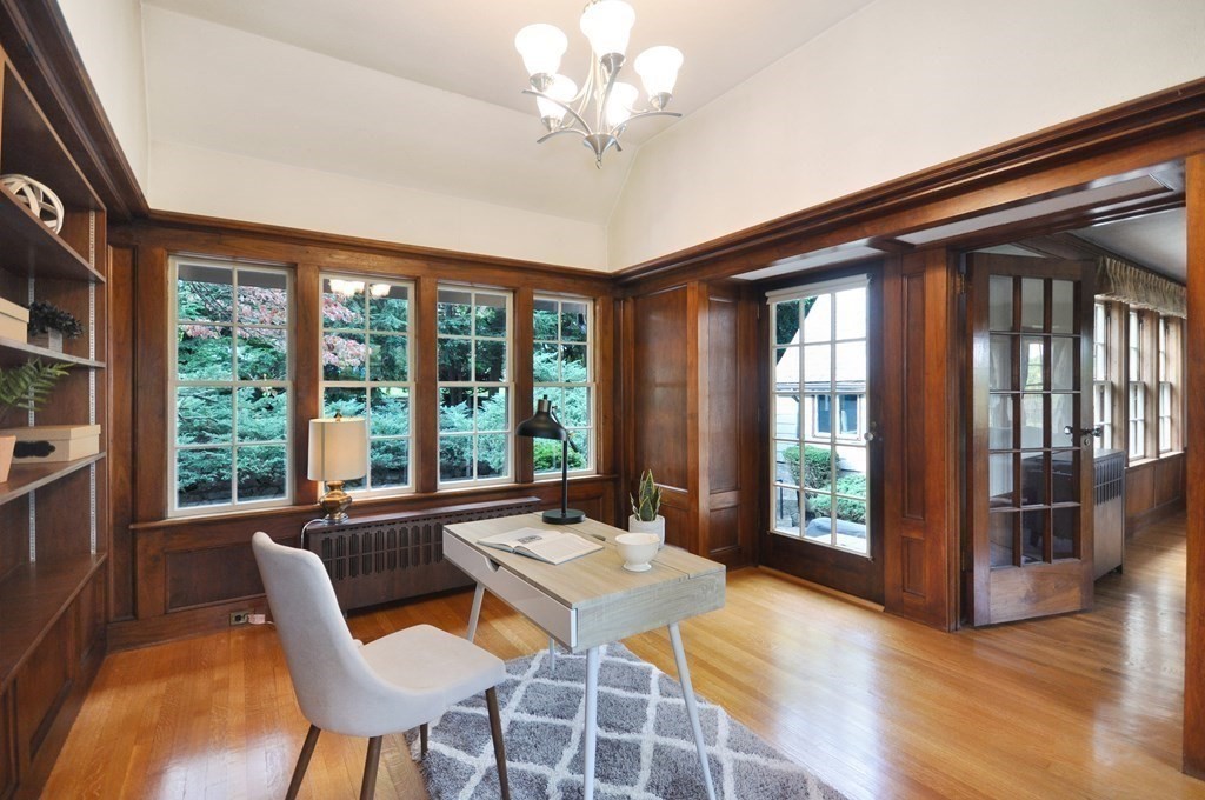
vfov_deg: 77.2
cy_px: 400
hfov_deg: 100.5
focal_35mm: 15
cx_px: 602
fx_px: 501
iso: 640
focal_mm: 10
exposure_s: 1/60
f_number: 4
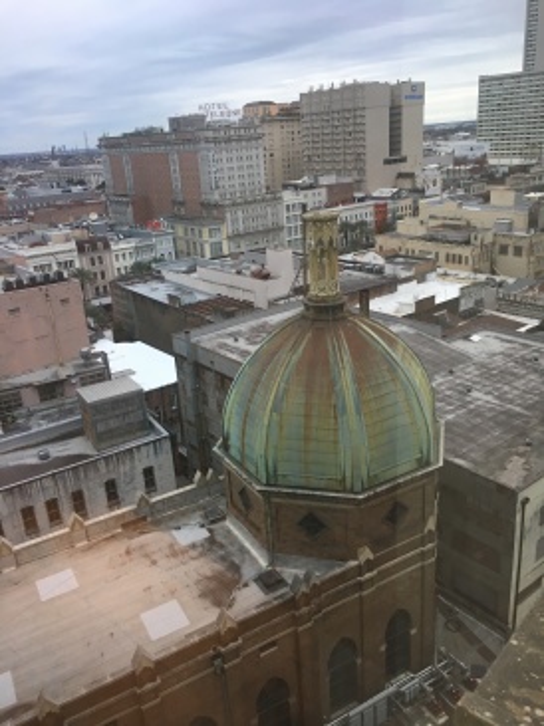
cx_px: 272
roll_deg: +4.5
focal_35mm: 29
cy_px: 363
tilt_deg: -19.8
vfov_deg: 61.7
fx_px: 608
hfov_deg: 48.2
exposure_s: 1/40
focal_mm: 4.15
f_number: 2.2
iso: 25
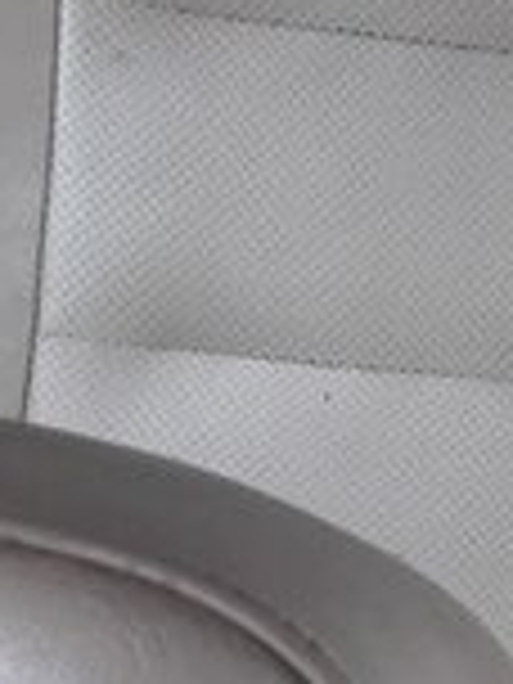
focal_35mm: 117
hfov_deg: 10.0
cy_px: 659
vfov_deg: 16.5
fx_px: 2312
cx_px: 1472
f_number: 1.7
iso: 80
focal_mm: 3.71
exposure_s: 1/100
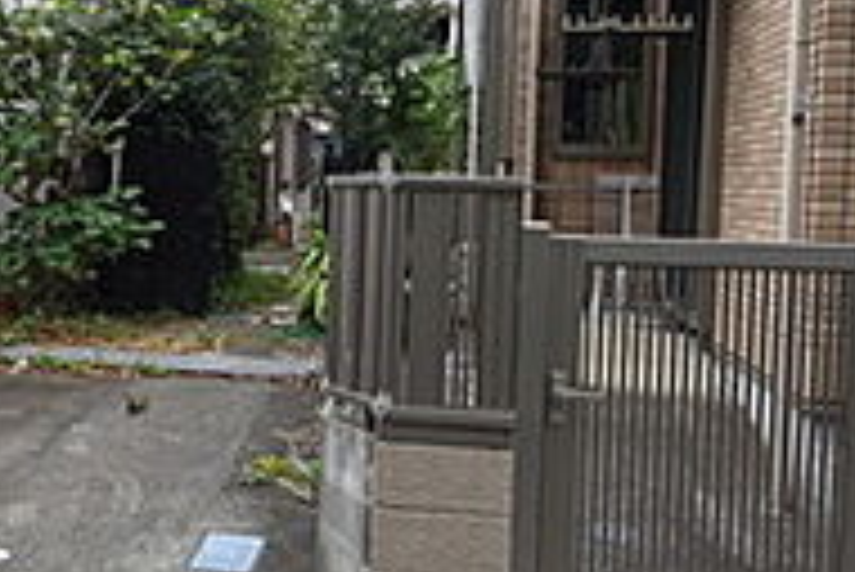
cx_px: 90
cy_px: 266
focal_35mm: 62
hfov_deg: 31.1
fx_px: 1464
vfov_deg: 22.1
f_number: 5.6
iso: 100
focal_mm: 13
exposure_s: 1/80
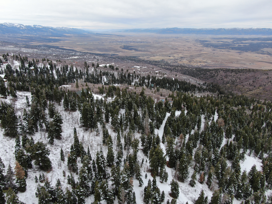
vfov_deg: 56.8
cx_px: 136
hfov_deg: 71.6
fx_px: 189
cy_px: 102
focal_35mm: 24
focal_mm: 4.39
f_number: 2.8
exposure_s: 1/800
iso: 100
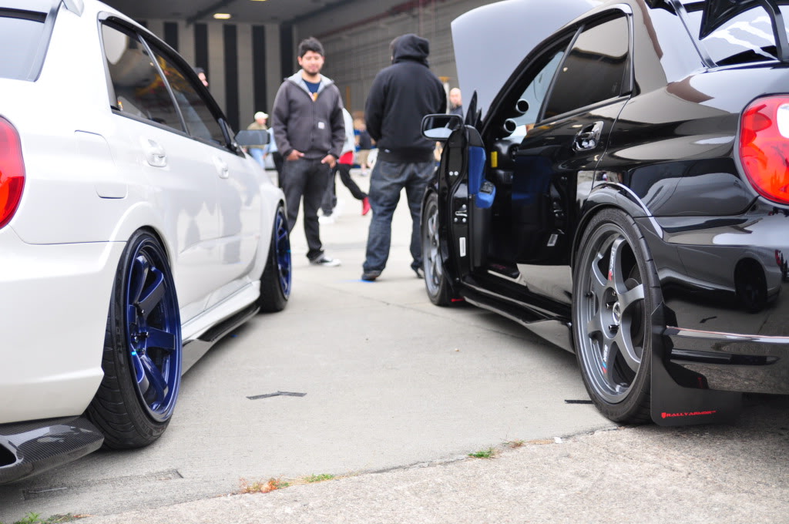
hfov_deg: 46.5
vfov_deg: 31.8
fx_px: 919
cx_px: 394
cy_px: 262
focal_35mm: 42
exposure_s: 1/1600
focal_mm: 28
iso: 500
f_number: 2.8
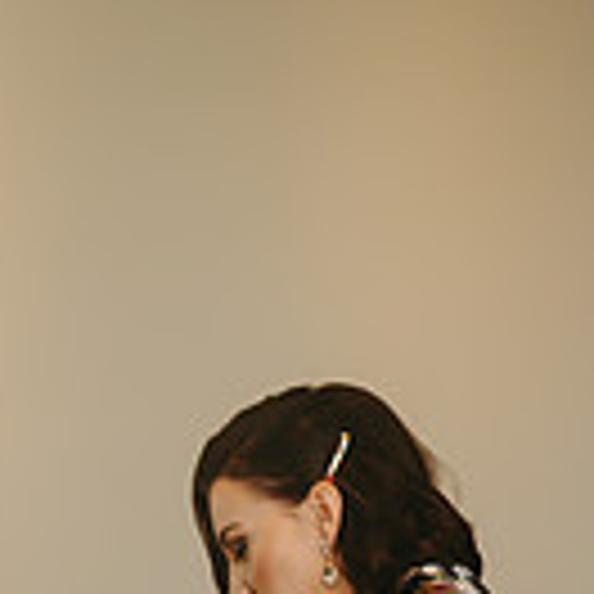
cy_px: 778
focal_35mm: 317
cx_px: -130
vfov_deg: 5.5
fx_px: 6154
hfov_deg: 5.5
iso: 400
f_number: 2
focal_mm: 85
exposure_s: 1/500
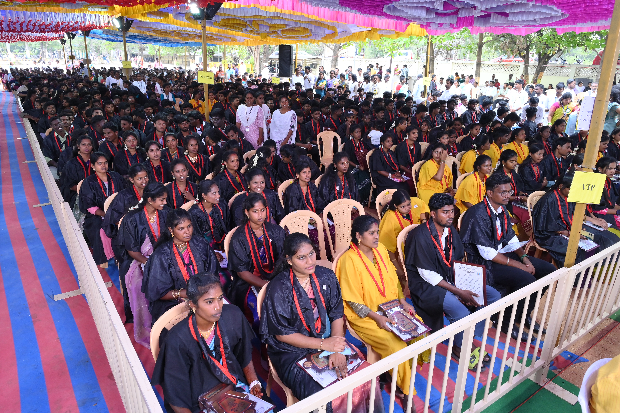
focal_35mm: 24
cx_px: 310
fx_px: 413
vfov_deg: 53.1
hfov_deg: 73.8
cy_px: 206
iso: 1250
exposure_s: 1/125
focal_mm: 24
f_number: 8
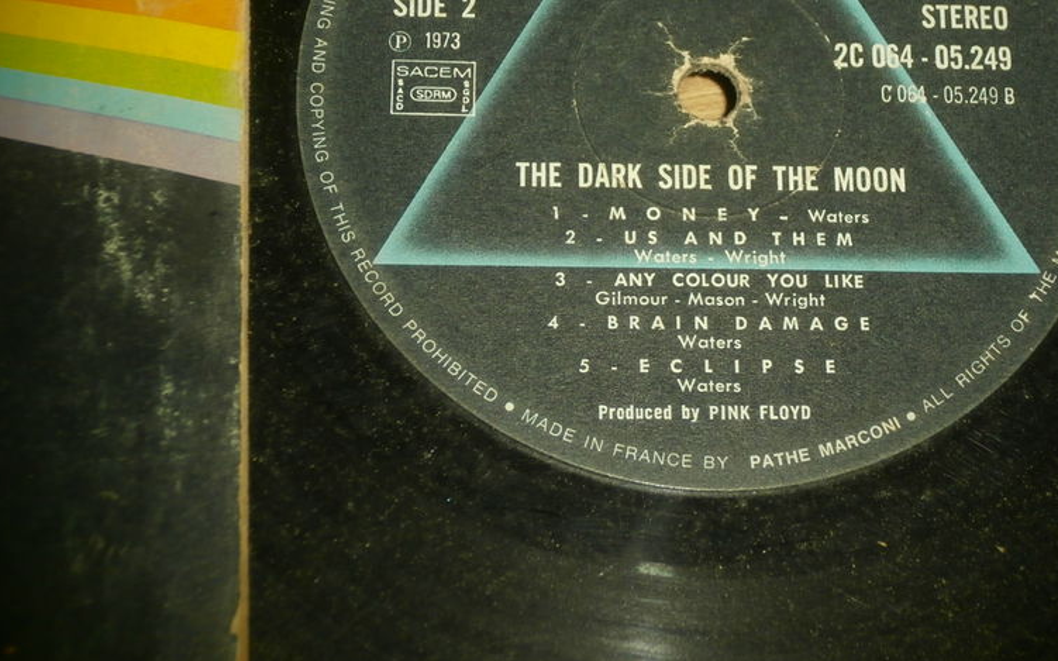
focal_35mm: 96
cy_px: 134
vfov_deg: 13.5
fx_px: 2767
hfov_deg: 21.6
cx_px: 624
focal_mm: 12.1
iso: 200
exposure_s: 1/40
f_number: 4.7
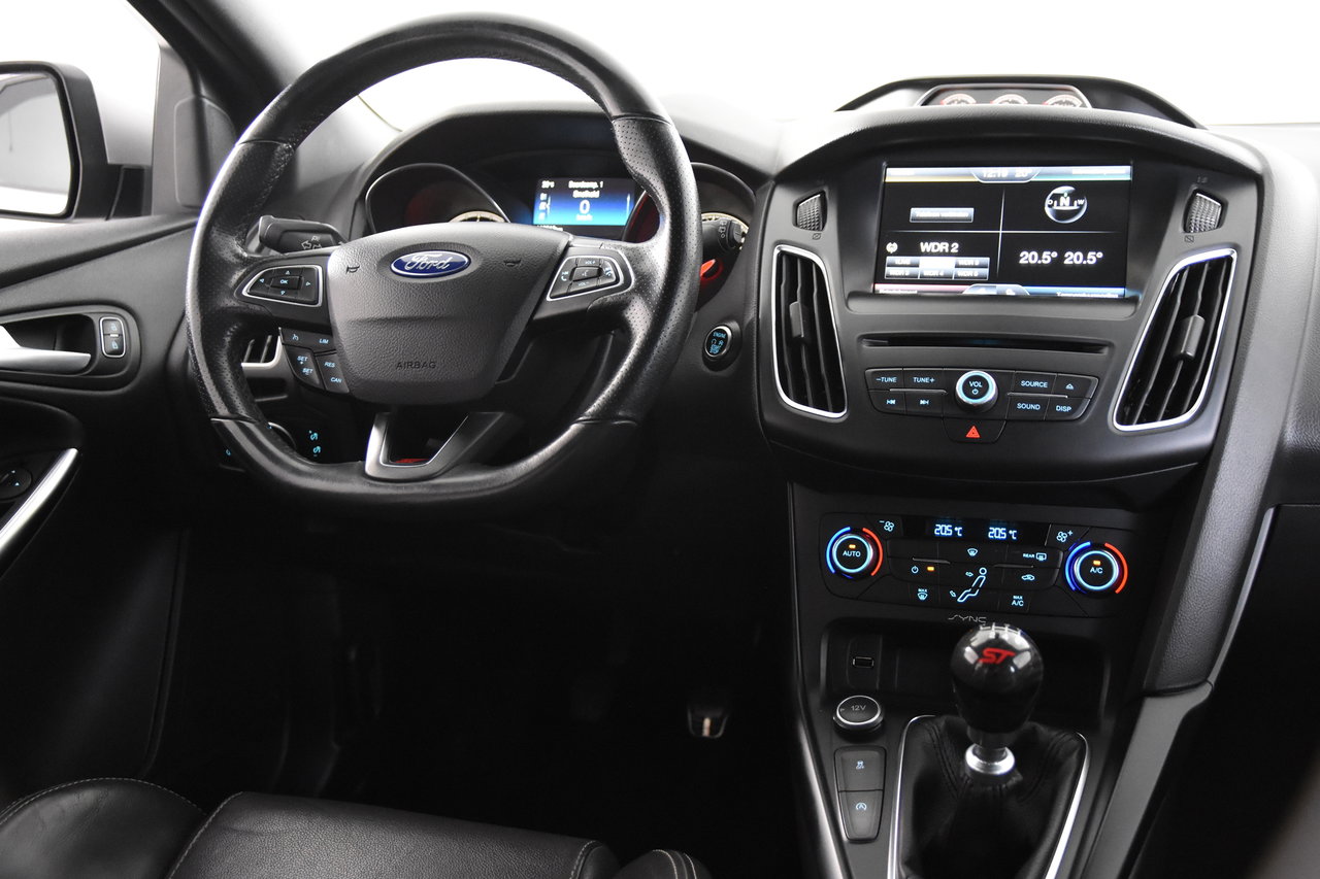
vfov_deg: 34.2
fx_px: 1430
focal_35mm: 39
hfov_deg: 49.6
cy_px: 440
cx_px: 660
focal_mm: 26
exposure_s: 1/40
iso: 4500
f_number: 3.2
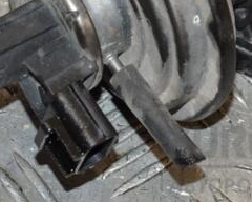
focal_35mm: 264
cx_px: 149
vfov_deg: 5.8
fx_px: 1970
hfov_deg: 7.3
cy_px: 2
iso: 800
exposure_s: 1/200
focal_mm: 75
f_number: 8
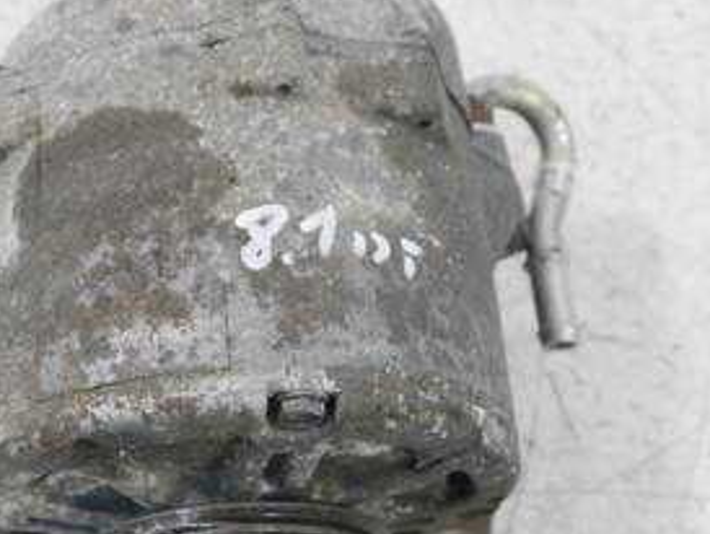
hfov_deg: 30.5
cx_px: 238
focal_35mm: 63
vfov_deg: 23.3
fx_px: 1293
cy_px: 280
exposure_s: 1/125
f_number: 4
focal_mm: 18
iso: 1600
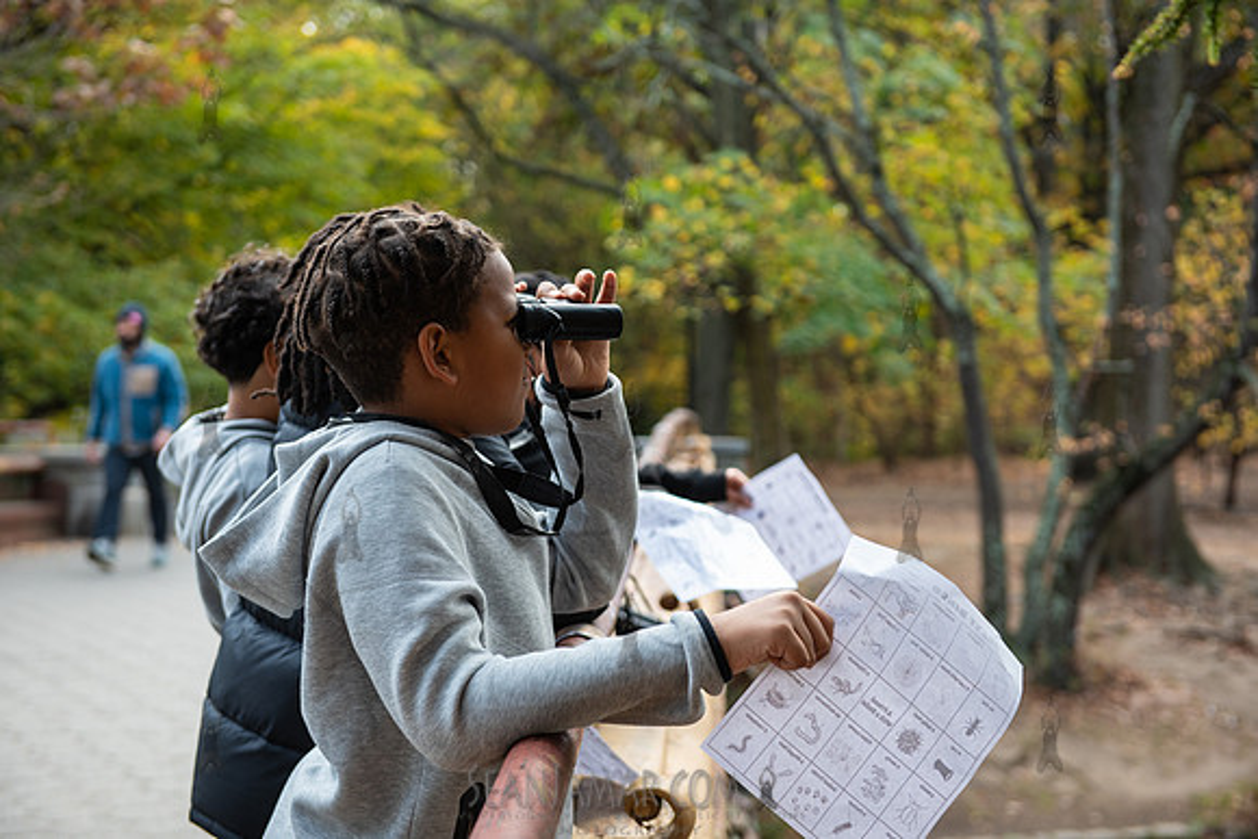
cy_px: 420
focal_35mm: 60
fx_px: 2097
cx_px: 629
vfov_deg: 22.6
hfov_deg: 33.4
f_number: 3.5
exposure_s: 1/200
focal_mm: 60
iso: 160
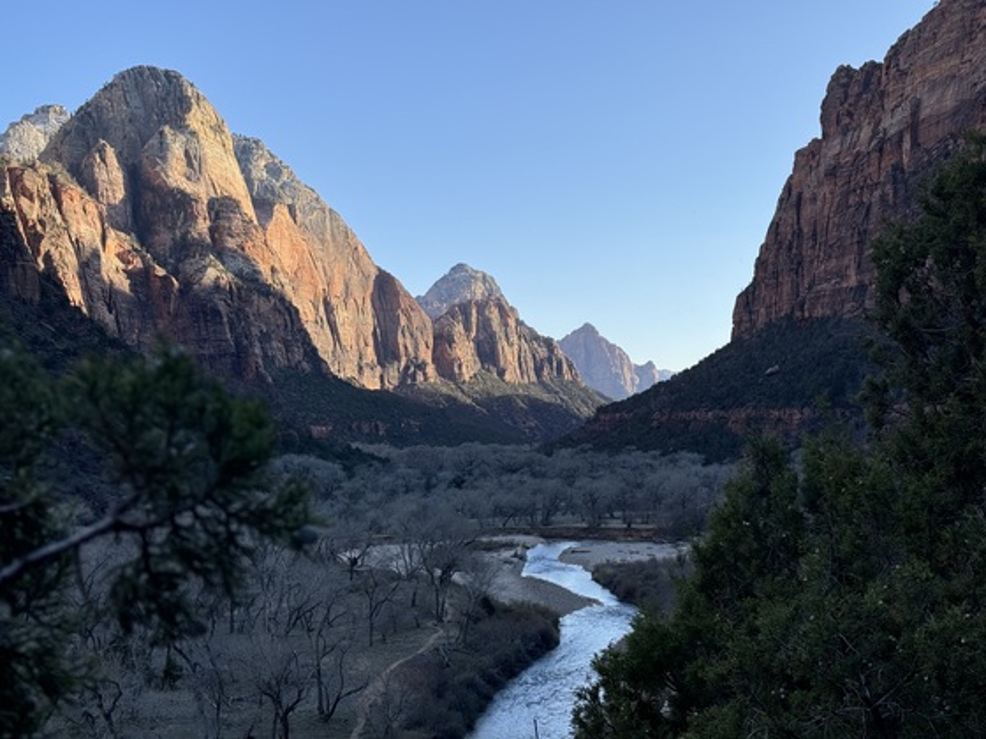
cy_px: 370
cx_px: 493
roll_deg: +1.6
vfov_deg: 30.3
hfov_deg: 39.7
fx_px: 1367
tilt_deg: +2.2
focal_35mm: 48
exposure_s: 1/1984
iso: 64
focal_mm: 6.86
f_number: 1.78
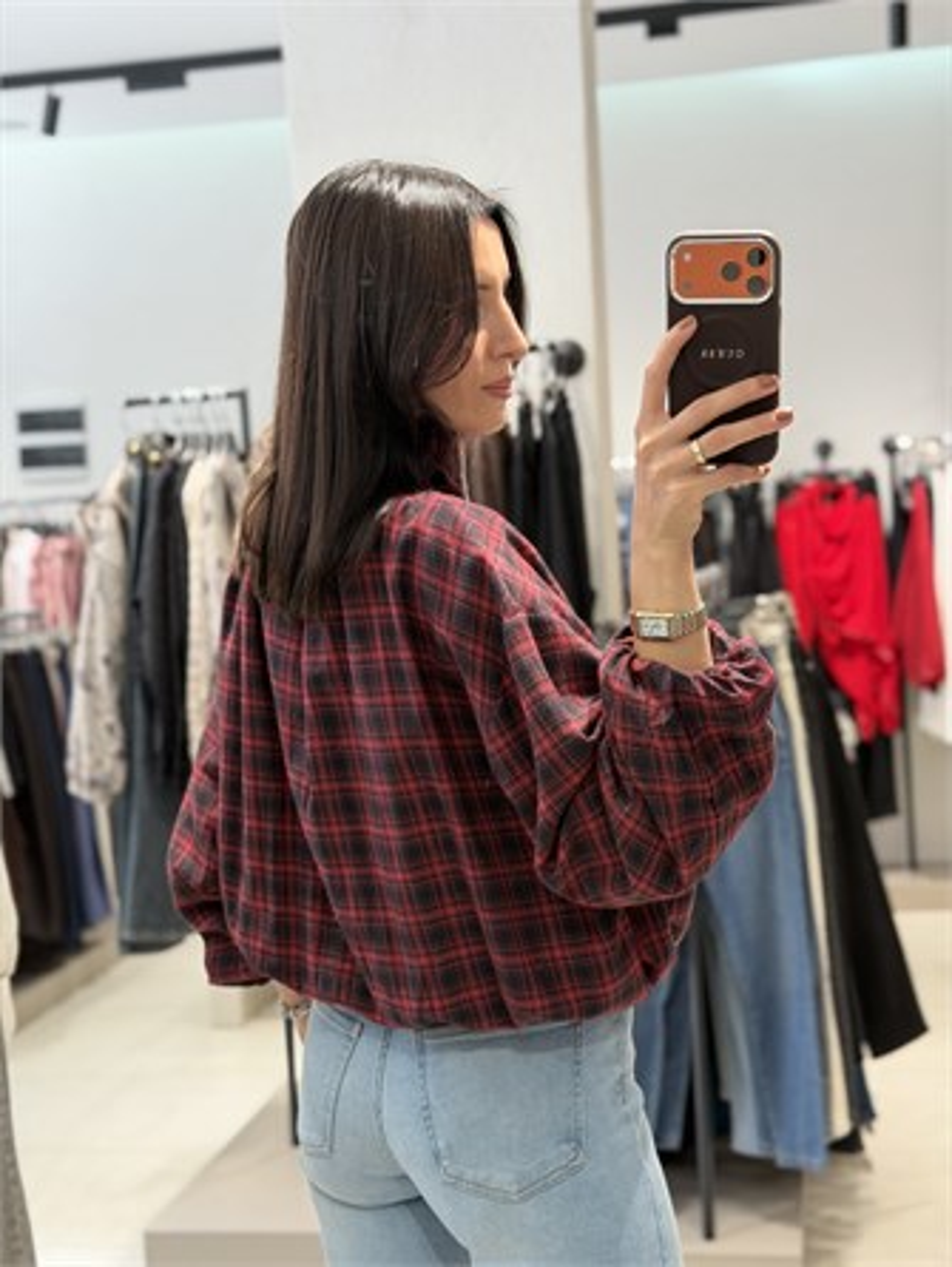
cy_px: 634
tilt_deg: -18.6
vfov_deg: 39.6
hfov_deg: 30.3
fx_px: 1758
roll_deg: +5.0
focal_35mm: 48
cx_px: 476
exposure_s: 1/100
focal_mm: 6.76
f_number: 1.78
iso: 80
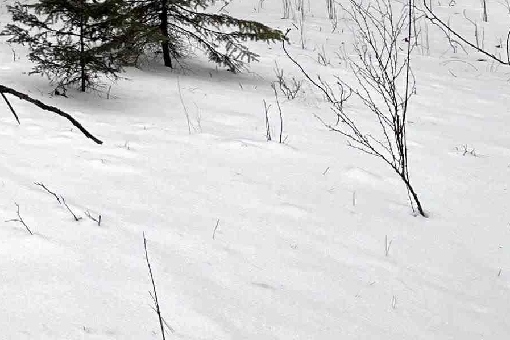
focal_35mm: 89
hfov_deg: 19.3
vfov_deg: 14.2
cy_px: -190
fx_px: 1261
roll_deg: -0.8
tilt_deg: +1.3
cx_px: -305
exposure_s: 1/368
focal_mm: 5.1
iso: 50
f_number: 1.6
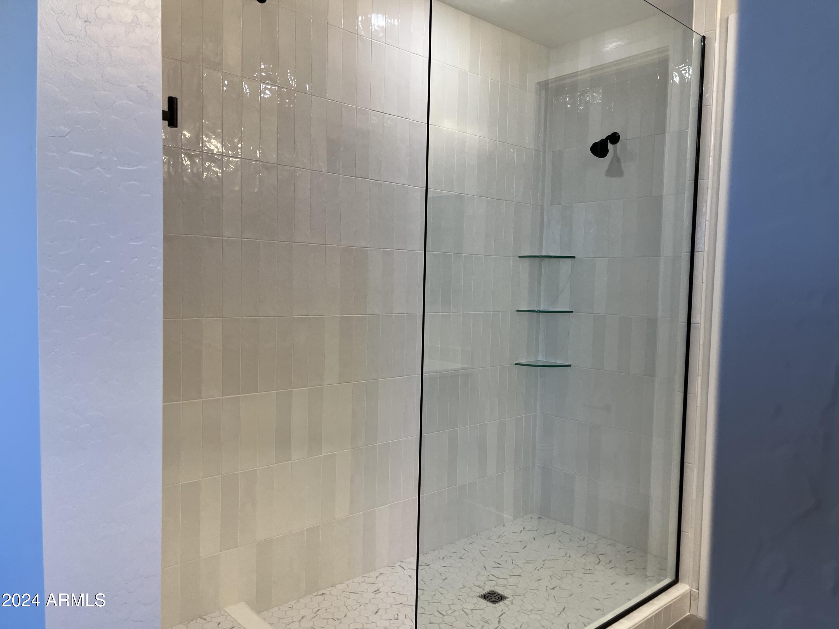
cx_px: 420
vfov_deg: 53.1
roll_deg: -1.0
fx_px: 630
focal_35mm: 26
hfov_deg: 67.3
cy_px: 314
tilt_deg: -3.5
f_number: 1.6
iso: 64
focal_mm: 5.1
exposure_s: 1/120
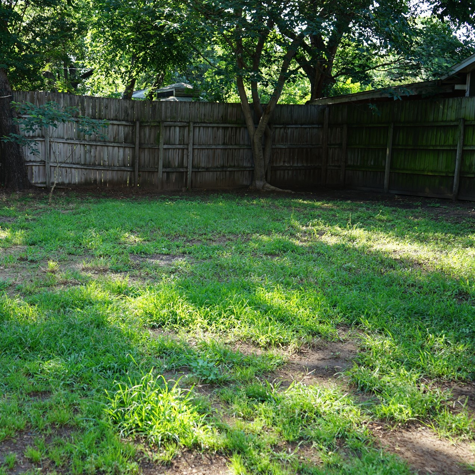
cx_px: 149
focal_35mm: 45
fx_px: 699
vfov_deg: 37.5
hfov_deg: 37.1
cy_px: 251
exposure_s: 1/60
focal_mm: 31
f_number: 5
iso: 100
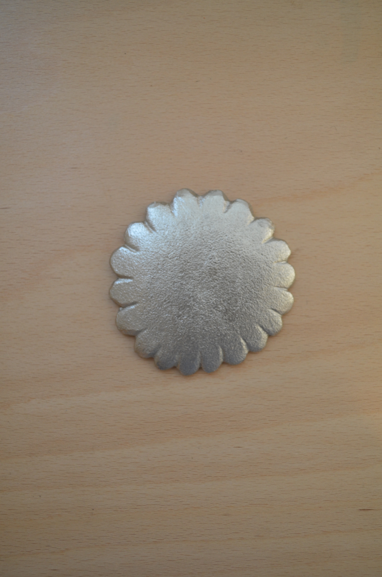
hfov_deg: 39.8
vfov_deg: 57.3
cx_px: 191
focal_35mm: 33
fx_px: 528
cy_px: 288
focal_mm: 22
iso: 400
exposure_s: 1/80
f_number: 4.5
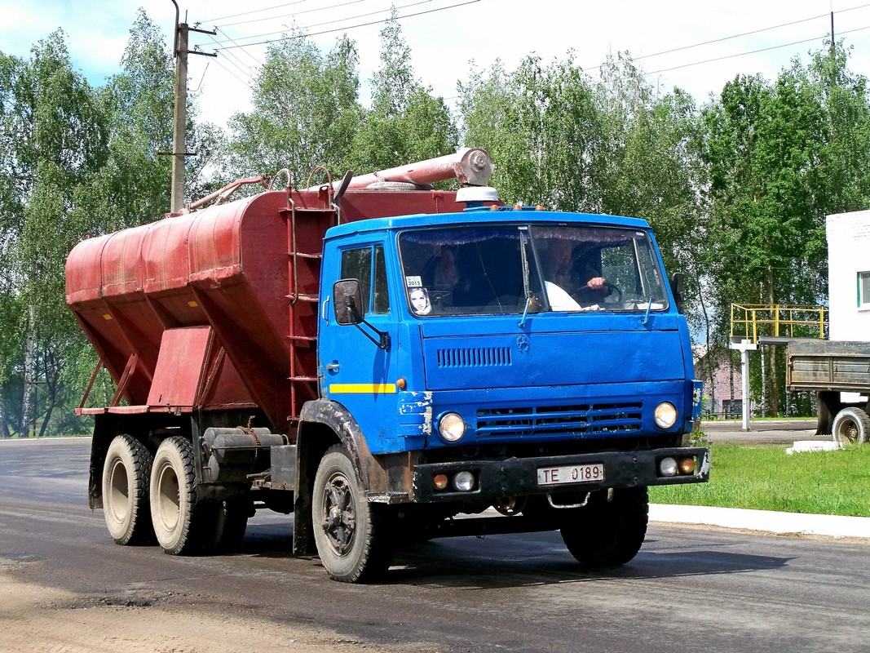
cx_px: 435
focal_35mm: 80
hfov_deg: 24.4
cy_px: 326
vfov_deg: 18.4
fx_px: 2010
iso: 200
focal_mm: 14.2
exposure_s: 1/1600
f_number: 4.1
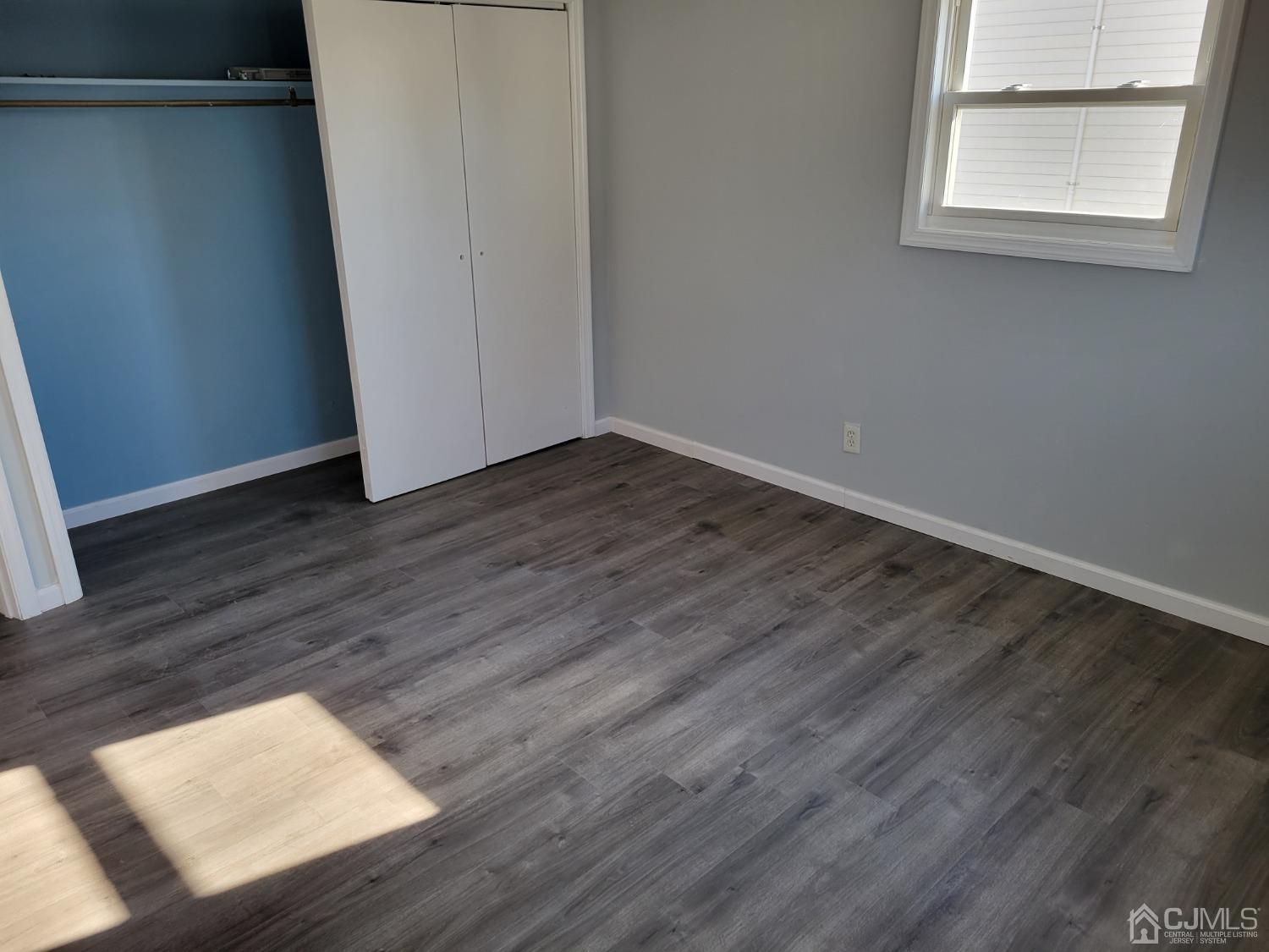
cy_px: 476
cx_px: 634
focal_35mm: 26
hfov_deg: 67.3
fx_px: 953
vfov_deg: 53.1
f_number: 1.8
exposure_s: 1/120
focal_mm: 5.4
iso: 50
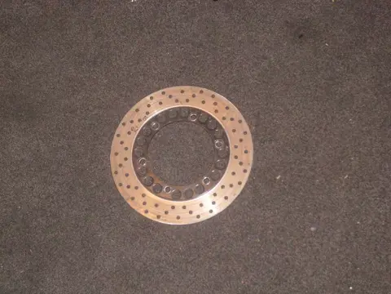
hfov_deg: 31.2
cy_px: 147
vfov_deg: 23.7
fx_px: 700
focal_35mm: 62
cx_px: 196
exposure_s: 1/60
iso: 300
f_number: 3.7
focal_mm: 10.36
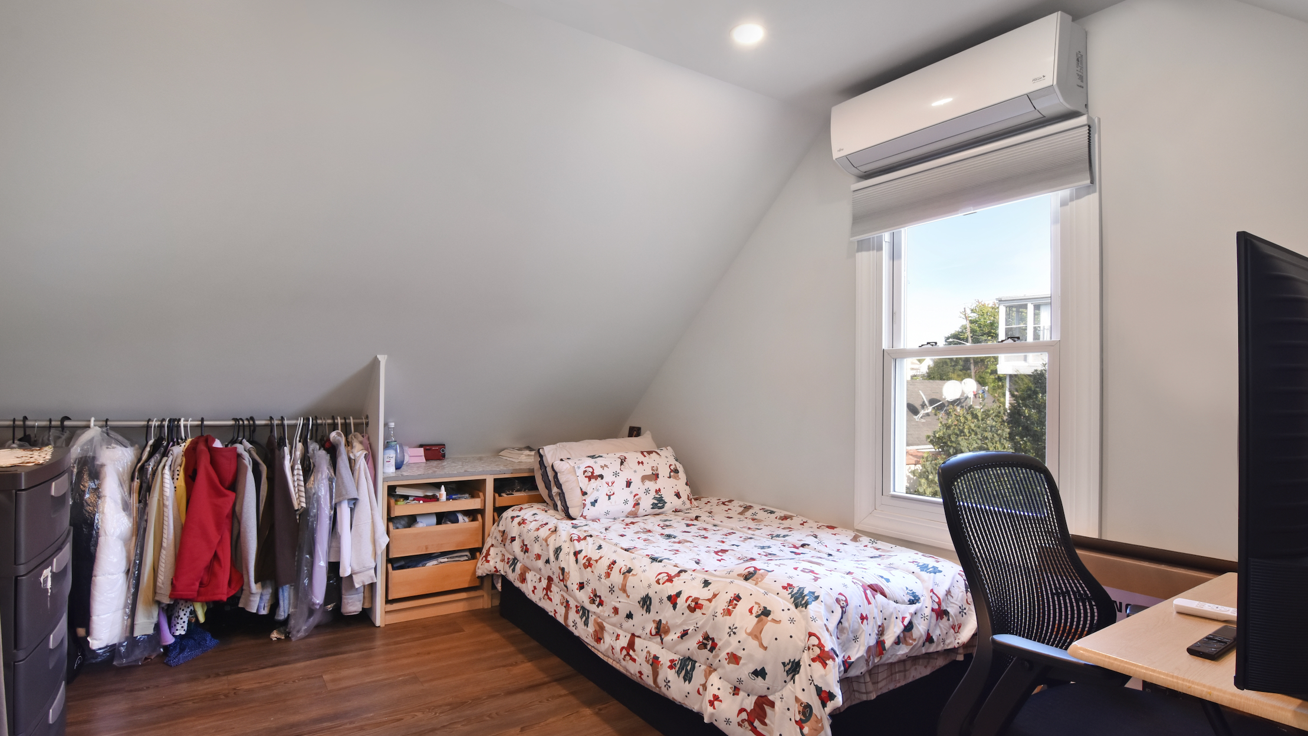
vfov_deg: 62.2
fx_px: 608
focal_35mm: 18
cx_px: 647
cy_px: 410
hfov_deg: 94.2
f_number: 11
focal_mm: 11
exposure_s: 1/30
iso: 640
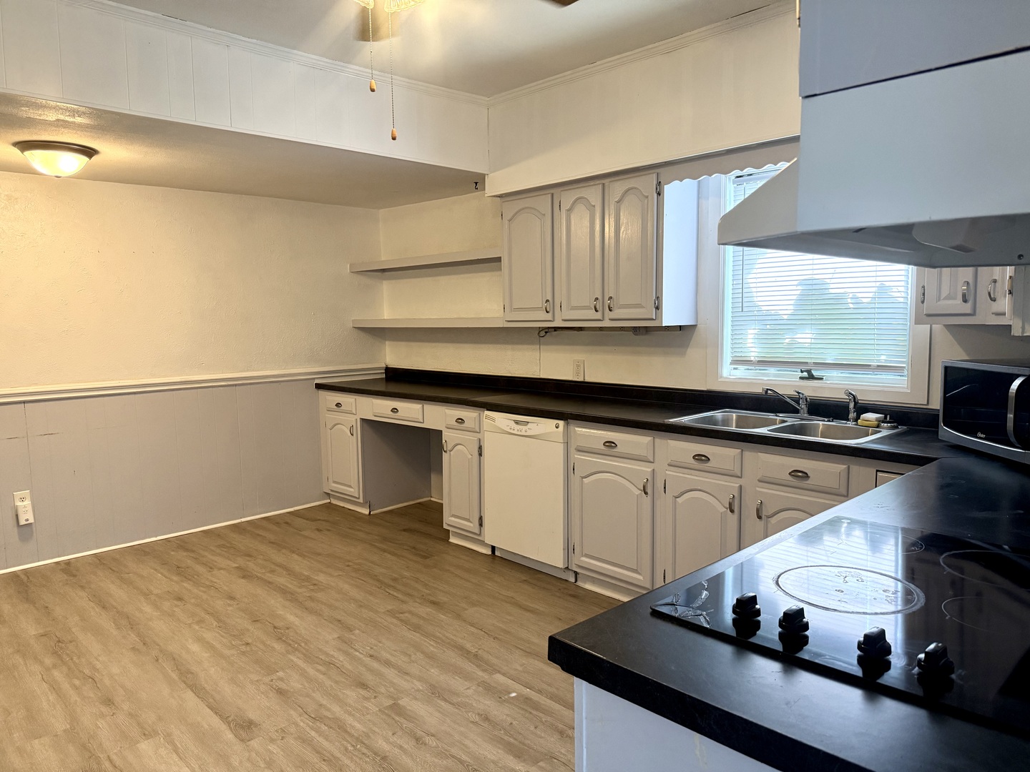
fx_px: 714
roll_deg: +1.1
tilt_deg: -4.3
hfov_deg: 71.6
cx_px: 515
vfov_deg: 56.8
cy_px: 386
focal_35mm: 24
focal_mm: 6.76
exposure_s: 1/120
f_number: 1.78
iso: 400
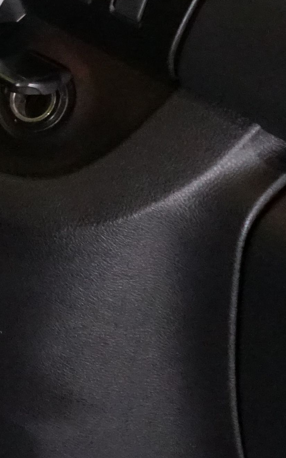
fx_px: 1621
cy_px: -110
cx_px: -587
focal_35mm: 130
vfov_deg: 15.4
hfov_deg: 8.4
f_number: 3.5
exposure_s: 1/100
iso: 6400
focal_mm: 28
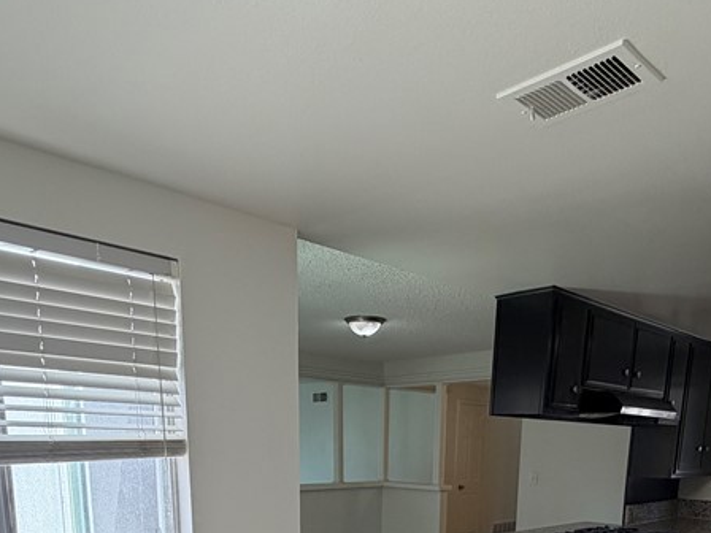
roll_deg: -0.6
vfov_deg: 37.0
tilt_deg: -12.6
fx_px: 657
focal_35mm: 32
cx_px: 376
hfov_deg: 56.8
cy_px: 589
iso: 80
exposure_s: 1/120
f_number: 2.2
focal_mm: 2.22
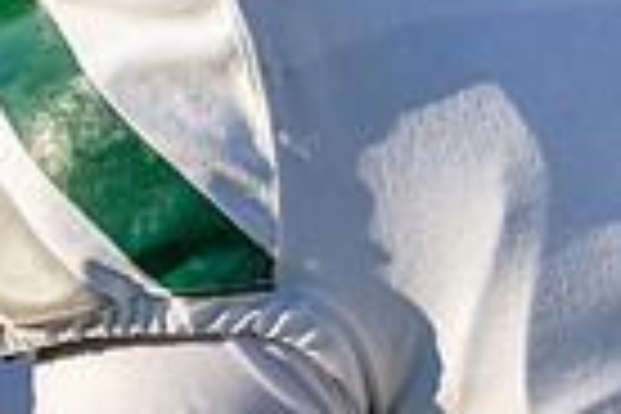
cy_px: -335
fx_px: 14489
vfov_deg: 1.6
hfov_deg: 2.5
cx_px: 652
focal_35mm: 840
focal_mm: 200
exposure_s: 1/1600
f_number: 2.8
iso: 100
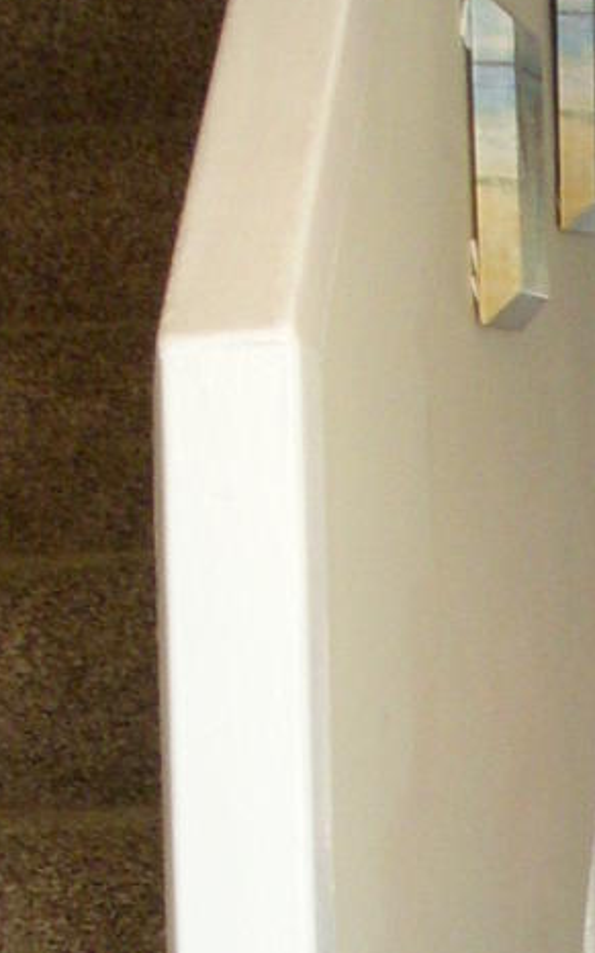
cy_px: 1164
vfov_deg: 11.8
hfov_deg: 7.5
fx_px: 4491
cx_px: 822
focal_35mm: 173
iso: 200
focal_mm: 6.3
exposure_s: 1/30
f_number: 3.3
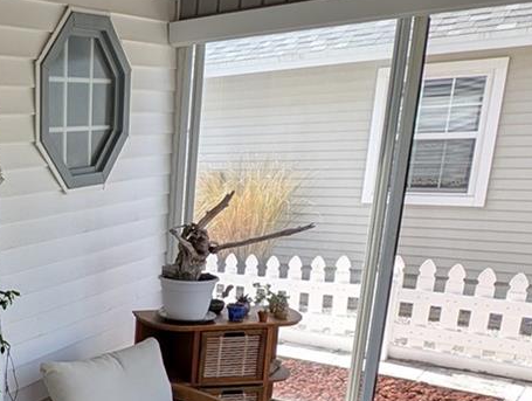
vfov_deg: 32.9
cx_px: -77
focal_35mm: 42
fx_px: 647
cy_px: 350
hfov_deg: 36.5
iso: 43
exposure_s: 1/605
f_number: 1.95
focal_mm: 2.23
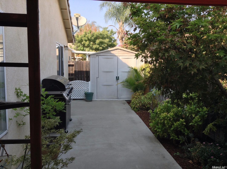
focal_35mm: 33
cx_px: 114
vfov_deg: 42.8
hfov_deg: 55.4
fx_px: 216
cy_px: 84
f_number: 2.4
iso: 25
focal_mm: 3.3
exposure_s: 1/308
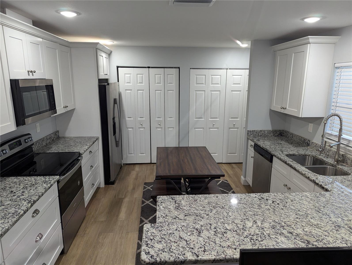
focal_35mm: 24
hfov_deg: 71.5
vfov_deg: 56.9
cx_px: 176
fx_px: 244
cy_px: 132
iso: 194
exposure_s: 1/120
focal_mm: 6.81
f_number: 1.85
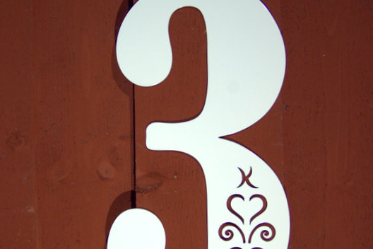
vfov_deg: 14.1
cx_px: 185
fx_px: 1005
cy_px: 140
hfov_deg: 21.0
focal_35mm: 97
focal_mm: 43
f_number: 5.6
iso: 800
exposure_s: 1/160
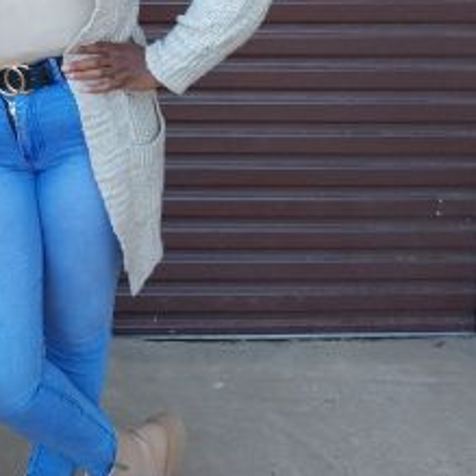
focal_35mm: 63
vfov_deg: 26.1
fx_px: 980
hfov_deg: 26.2
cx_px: 30
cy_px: 17
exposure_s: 1/50
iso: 32
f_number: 1.8
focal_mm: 4
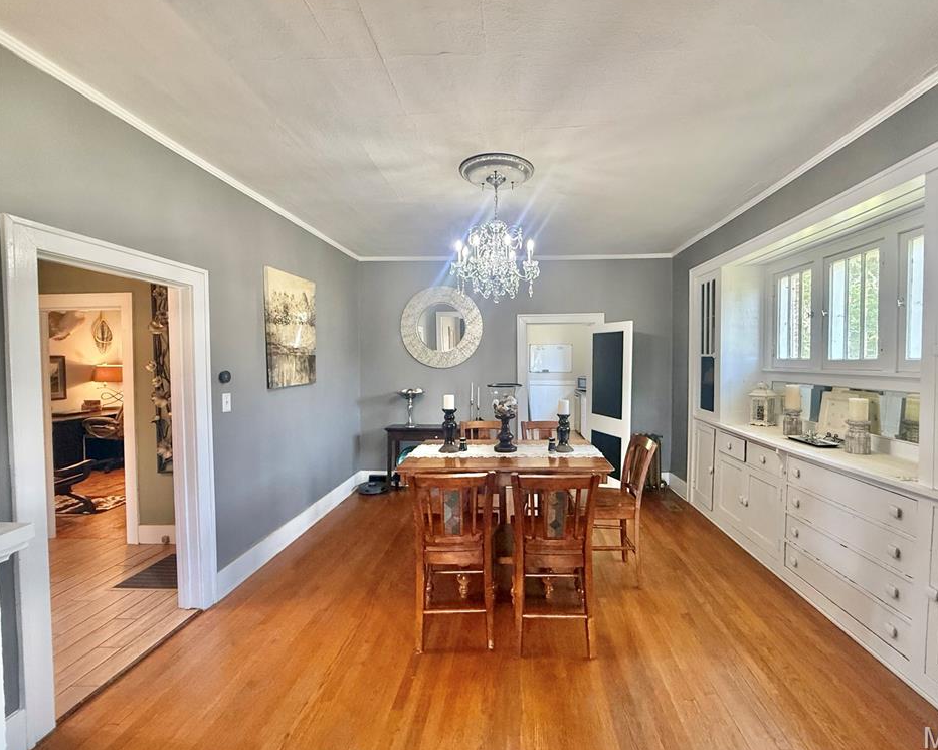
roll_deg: +0.5
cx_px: 510
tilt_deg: -1.0
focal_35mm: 15
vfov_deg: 84.0
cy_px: 373
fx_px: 416
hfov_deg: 96.6
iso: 500
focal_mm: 2.22
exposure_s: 1/120
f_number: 2.2
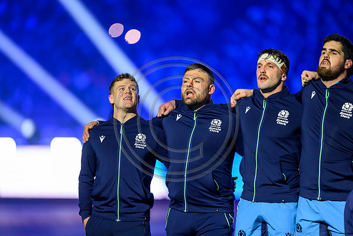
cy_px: 118
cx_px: 176
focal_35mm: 400
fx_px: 3923
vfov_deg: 3.4
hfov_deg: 5.2
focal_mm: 400
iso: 4000
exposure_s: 1/640
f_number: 2.8
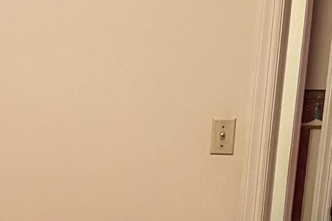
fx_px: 793
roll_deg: +0.8
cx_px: -100
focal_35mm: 86
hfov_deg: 21.4
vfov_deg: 15.2
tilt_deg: -14.7
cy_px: 288
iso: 500
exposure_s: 1/30
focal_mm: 5.1
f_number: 1.6
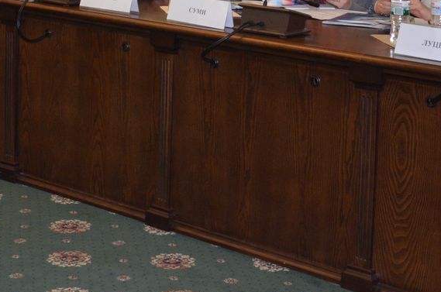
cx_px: 102
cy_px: -56
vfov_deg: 13.8
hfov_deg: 21.1
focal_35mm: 96
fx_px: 1174
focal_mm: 26
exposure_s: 1/160
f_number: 4
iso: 1250
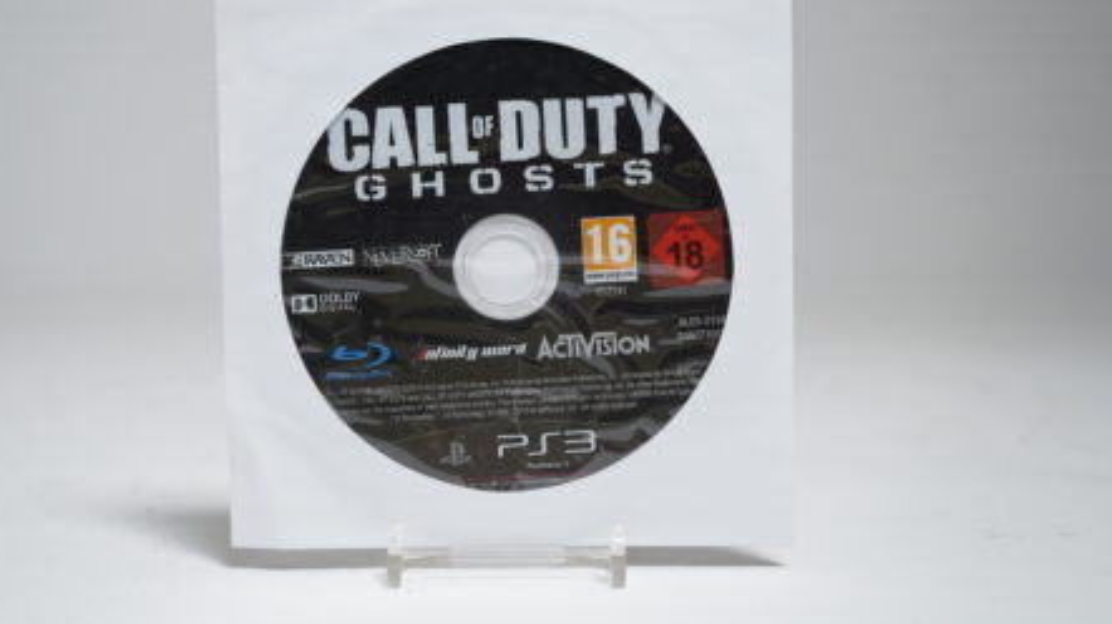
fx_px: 1532
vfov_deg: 23.0
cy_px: 259
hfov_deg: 39.9
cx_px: 506
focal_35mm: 52
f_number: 5.6
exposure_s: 1/60
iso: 1000
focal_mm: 43
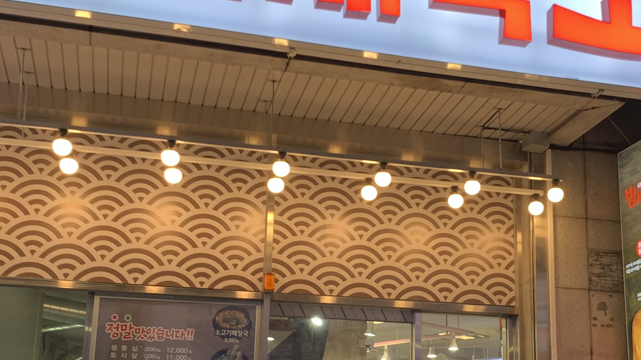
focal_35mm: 58
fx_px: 986
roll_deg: +0.3
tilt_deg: +14.8
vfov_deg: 20.6
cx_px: 423
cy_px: 245
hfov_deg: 35.7
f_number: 1.8
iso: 25
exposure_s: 1/123
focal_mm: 4.25
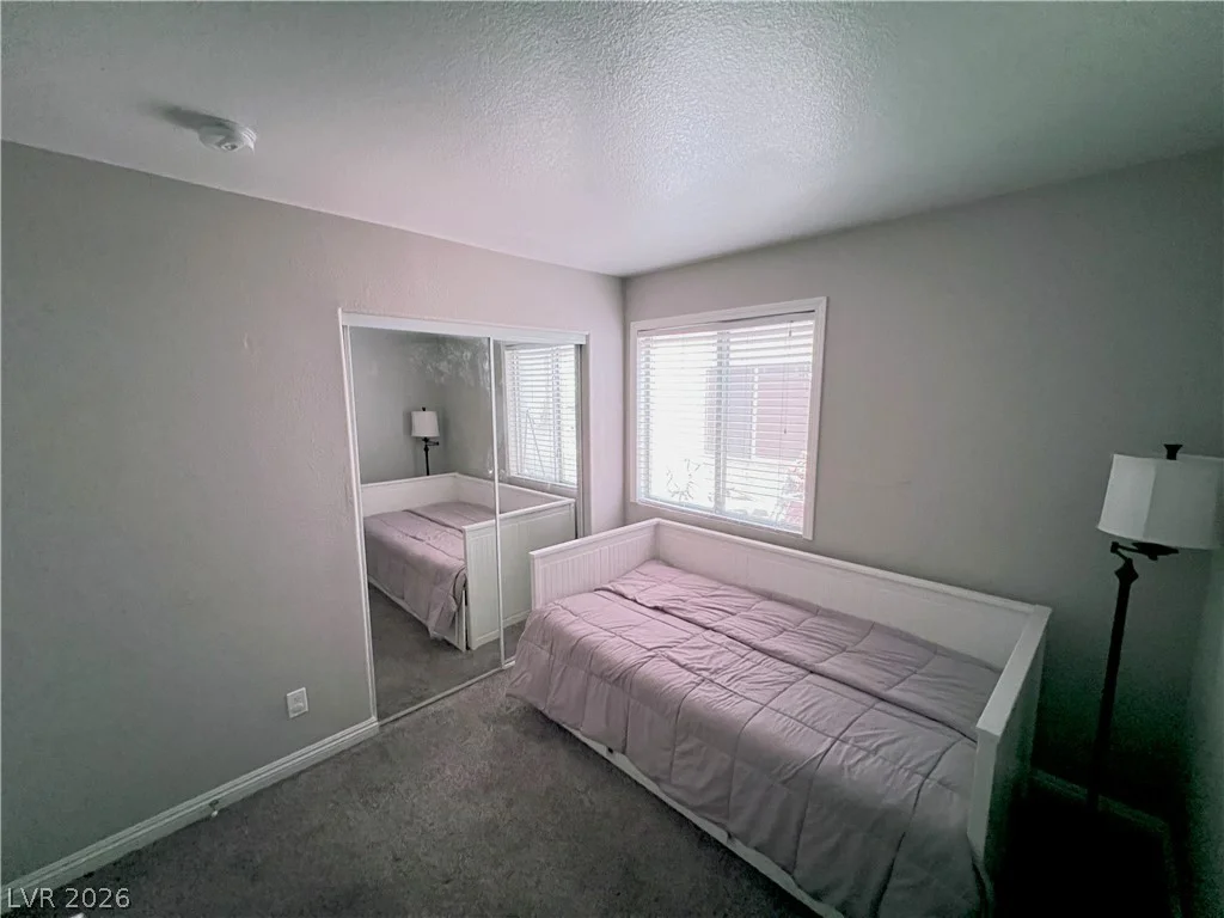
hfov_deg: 106.2
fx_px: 460
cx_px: 612
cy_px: 459
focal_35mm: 13
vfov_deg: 89.9
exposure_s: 1/32
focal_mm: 1.57
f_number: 1.8
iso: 1250
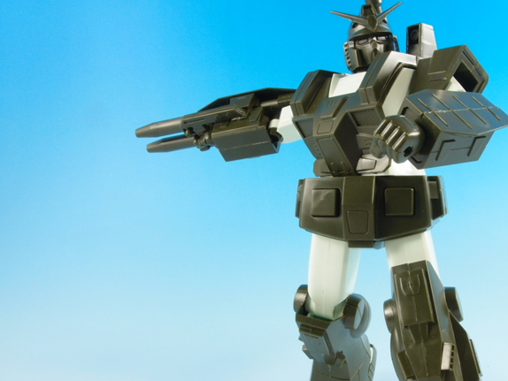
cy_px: 232
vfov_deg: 36.7
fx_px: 573
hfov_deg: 47.1
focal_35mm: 39
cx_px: 337
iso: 100
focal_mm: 6
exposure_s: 1/2.5
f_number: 8
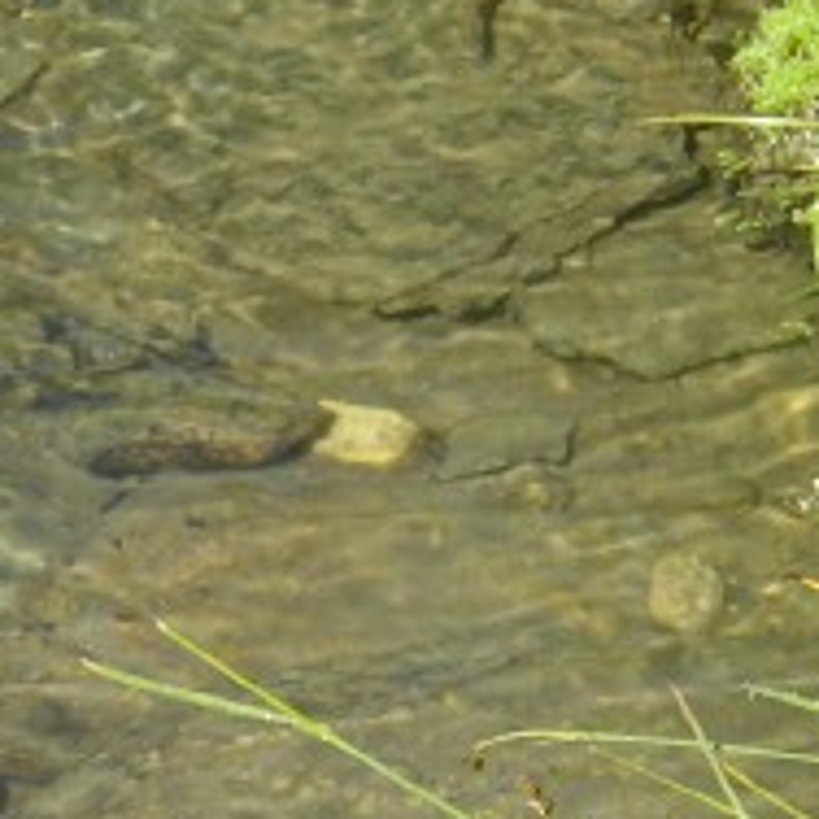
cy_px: 1263
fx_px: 8994
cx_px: -30
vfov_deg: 5.2
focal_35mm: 336
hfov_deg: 5.2
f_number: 4
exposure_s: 1/217
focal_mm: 23.7
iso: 50
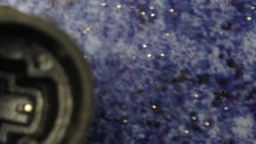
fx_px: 679
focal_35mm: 100
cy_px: 103
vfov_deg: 12.1
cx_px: -43
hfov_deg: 20.2
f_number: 2.4
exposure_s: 1/20
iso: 64
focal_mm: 4.12
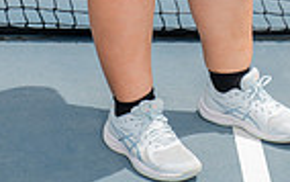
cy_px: -258
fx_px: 1226
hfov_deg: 13.5
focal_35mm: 155
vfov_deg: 7.9
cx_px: 155
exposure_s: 1/320
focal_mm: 48
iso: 100
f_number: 6.3
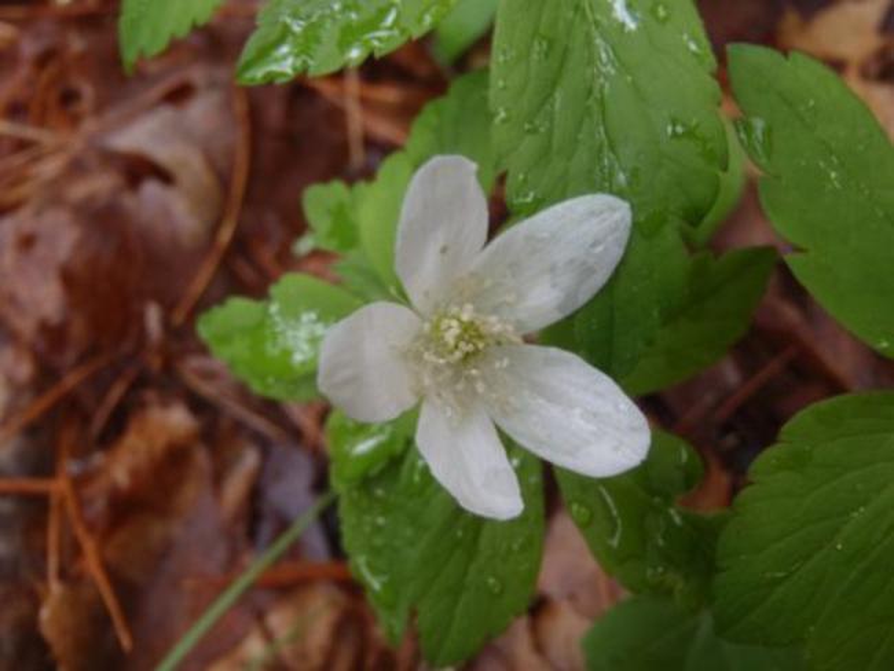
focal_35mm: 37
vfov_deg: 38.7
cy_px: 336
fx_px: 956
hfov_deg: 50.1
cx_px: 447
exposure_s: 1/13
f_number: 4.7
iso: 200
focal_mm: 6.64
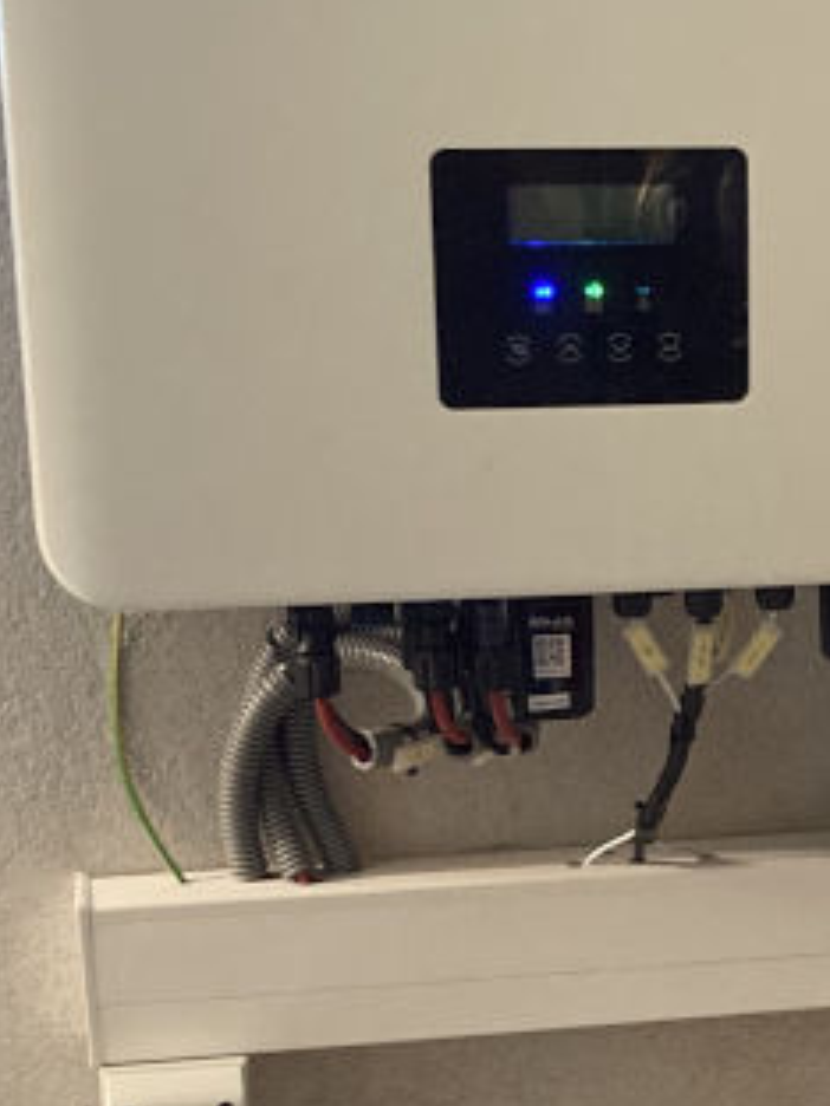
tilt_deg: -16.7
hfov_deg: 15.8
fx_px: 2941
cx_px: 834
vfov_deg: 21.0
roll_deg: -0.5
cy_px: 897
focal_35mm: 92
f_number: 1.8
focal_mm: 3.99
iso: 500
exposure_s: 1/25
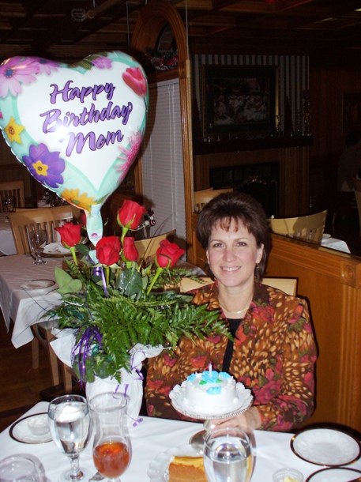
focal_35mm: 37
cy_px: 241
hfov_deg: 38.6
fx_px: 515
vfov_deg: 50.2
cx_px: 180
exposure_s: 1/60
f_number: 2.8
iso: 100
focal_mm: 6.1
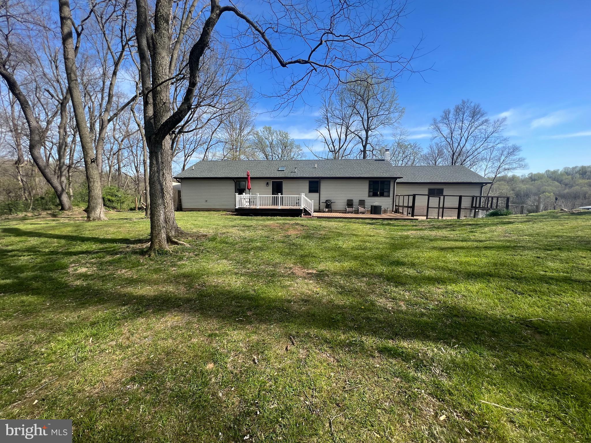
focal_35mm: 13
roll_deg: -0.3
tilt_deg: -6.2
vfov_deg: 89.9
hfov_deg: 106.2
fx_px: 222
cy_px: 222
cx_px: 296
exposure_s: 1/881
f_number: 1.8
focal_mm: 1.57
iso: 32
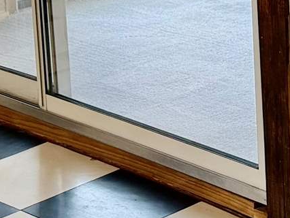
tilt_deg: -11.2
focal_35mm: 173
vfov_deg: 8.4
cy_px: -136
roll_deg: +2.1
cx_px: 336
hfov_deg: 11.2
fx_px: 1450
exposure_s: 1/120
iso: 100
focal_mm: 6.76
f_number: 1.78
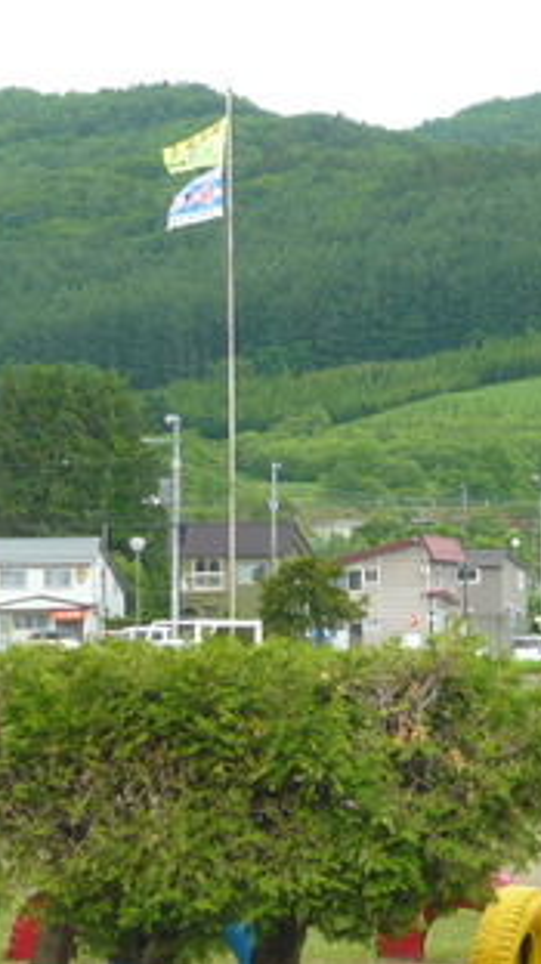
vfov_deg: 13.7
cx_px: 467
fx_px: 4013
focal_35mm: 157
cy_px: 480
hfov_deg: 7.7
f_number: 3.9
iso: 125
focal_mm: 11.1
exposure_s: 1/60
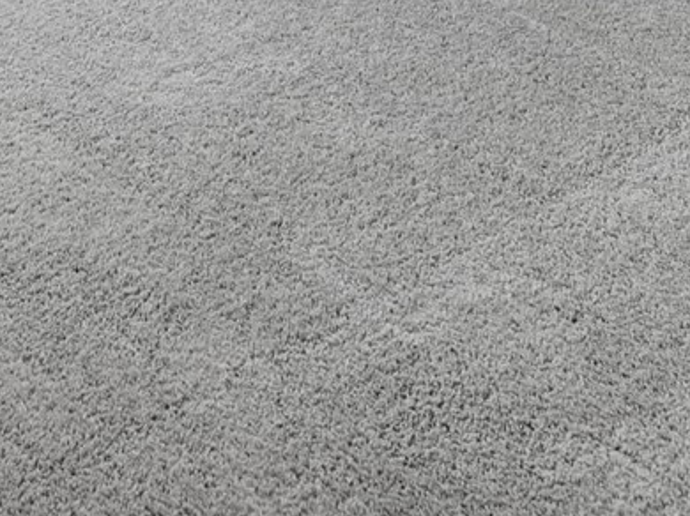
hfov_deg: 25.0
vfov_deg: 13.7
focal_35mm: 75
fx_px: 1494
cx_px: 37
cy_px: -744
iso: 250
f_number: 9
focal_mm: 14
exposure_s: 1/160
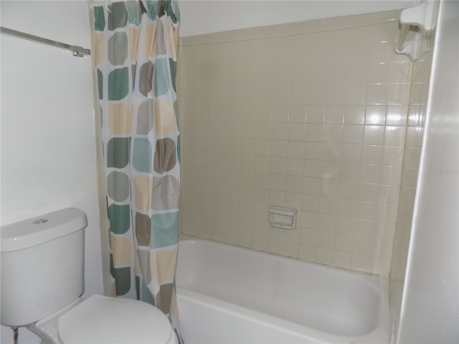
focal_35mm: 23
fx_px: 305
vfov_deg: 58.9
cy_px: 172
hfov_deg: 73.9
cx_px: 230
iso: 200
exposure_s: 1/30
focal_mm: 4
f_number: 3.1
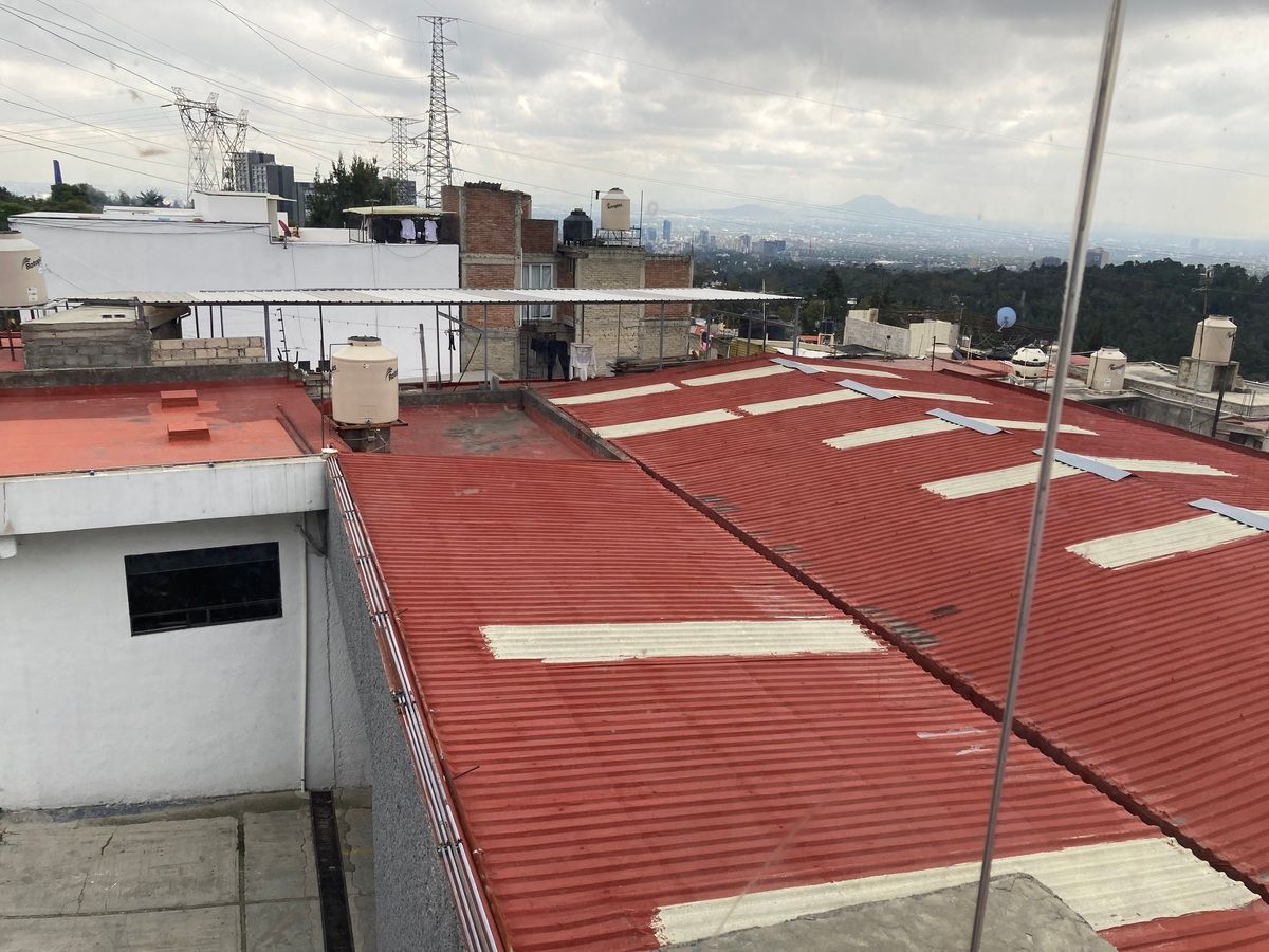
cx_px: 634
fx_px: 1026
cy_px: 476
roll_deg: -2.3
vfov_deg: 49.7
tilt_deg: -14.7
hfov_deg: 63.4
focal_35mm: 28
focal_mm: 3.99
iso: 20
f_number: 1.8
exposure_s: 1/355
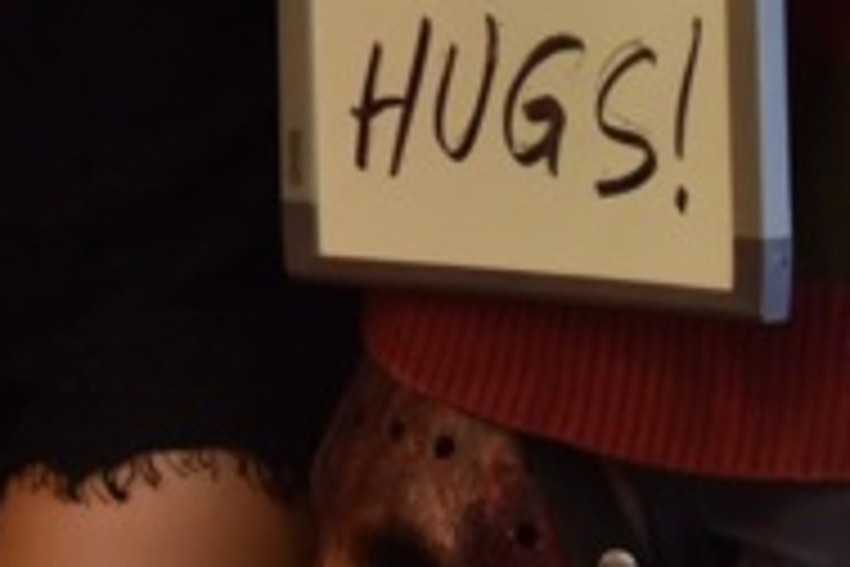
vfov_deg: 2.8
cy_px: -729
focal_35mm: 492
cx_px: -684
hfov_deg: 4.2
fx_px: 11616
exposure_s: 1/200
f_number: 4.5
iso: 1600
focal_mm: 86
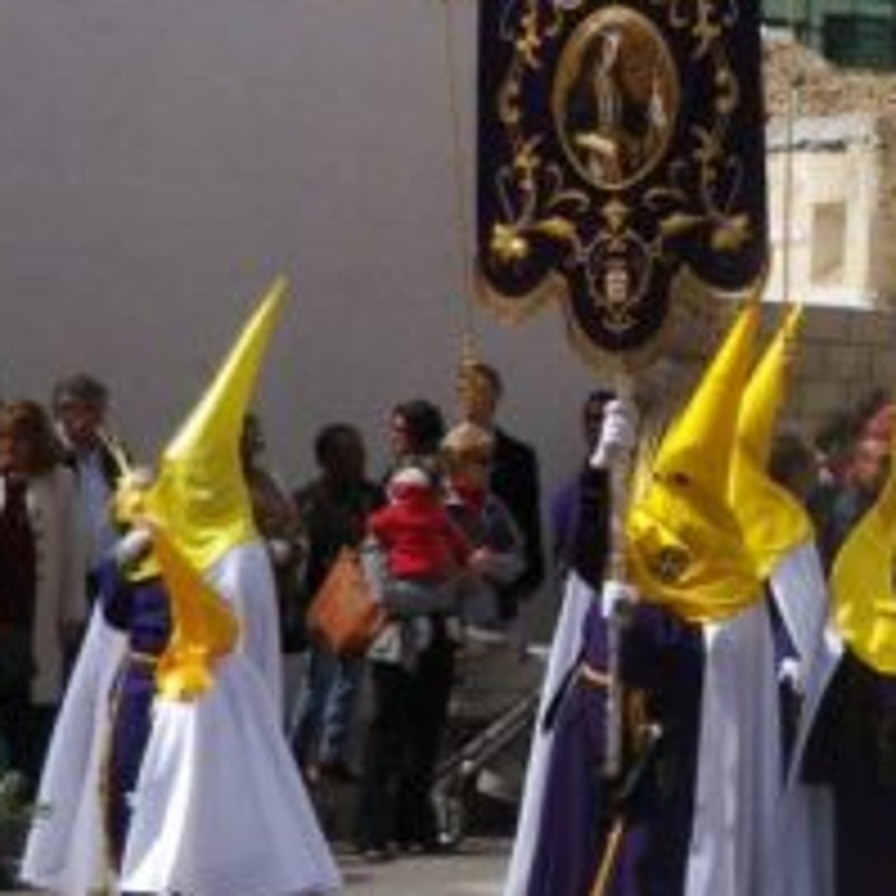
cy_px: 446
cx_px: 986
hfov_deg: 15.7
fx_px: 3163
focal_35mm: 108
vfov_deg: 16.1
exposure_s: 1/1250
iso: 80
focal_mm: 7
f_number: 4
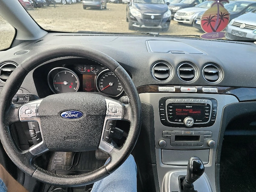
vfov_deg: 58.9
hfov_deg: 73.9
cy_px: 96
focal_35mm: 23
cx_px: 128
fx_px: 170
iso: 32
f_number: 1.7
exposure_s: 1/182
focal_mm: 6.3
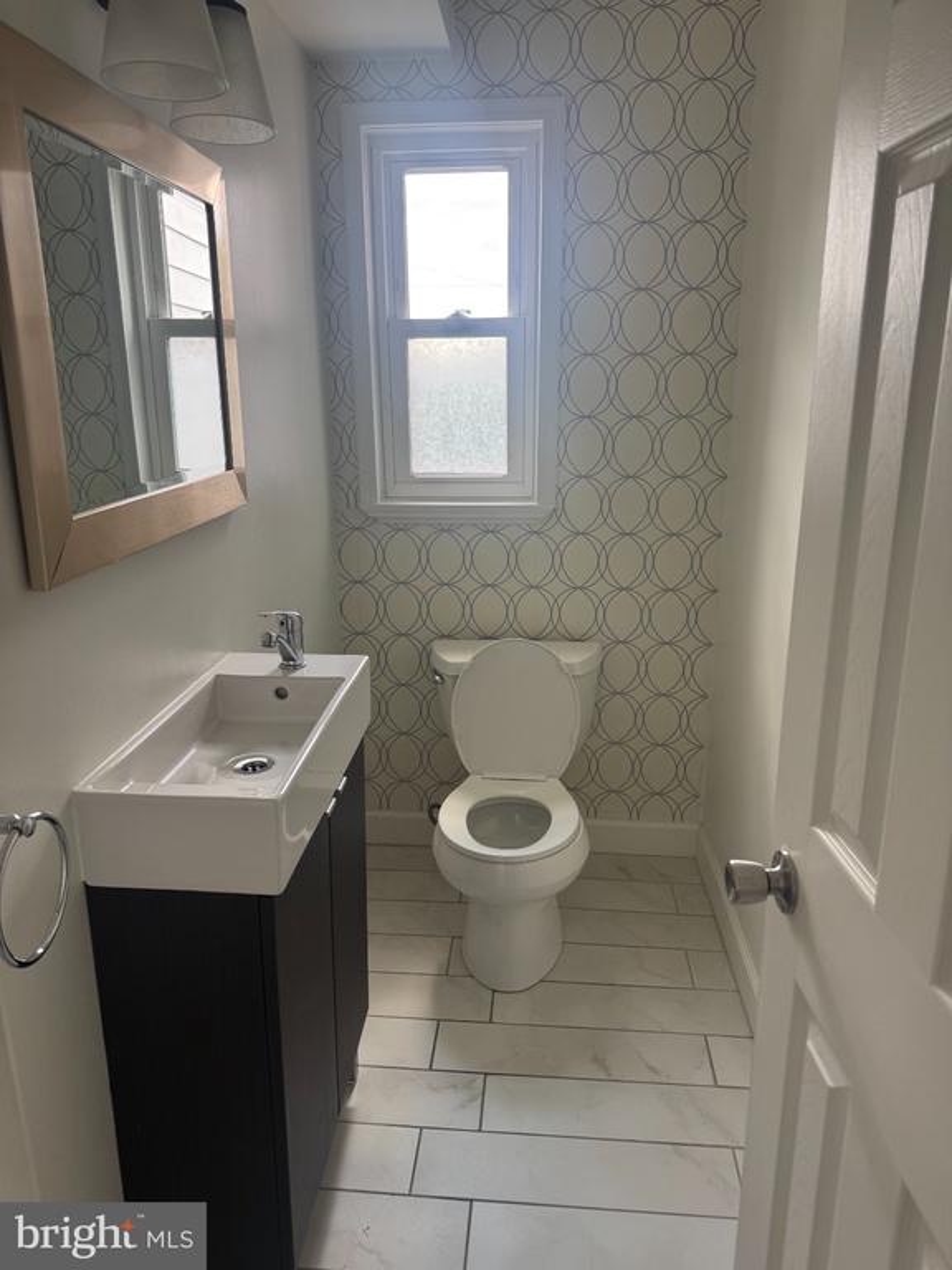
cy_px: 635
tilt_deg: -15.8
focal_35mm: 24
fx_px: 880
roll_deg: +0.8
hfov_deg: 56.8
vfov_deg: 71.6
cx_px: 476
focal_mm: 6.76
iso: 100
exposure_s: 1/121
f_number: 1.78
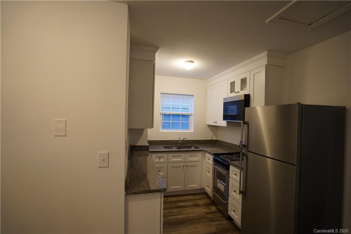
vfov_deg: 73.7
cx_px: 176
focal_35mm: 16
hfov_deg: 96.8
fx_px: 156
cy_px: 117
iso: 2500
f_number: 4
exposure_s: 1/160
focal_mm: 16
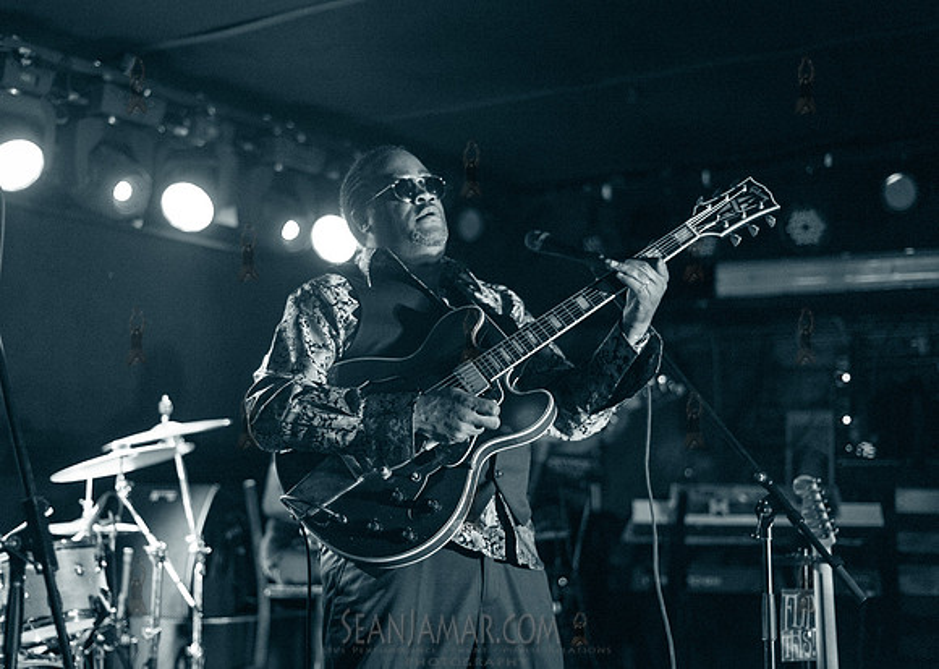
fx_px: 1393
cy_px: 334
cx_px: 438
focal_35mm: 52
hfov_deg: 37.2
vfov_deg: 27.0
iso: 4000
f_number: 2.2
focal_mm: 50
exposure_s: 1/320
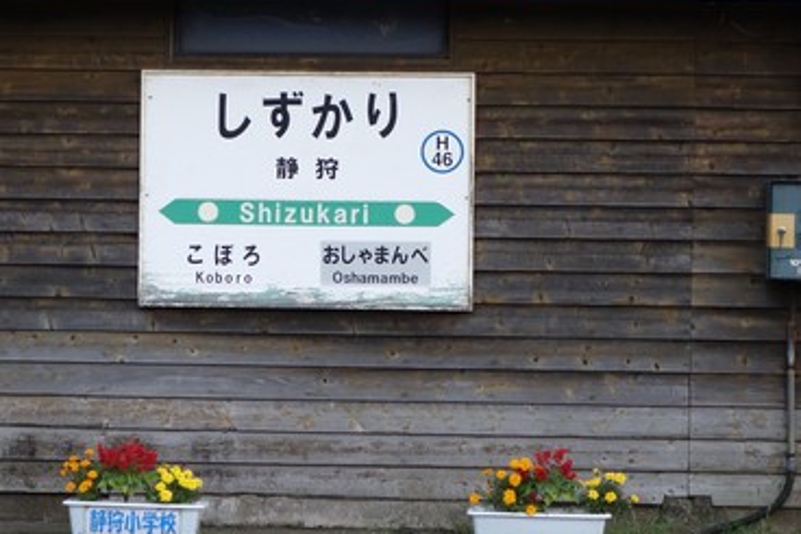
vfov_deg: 7.9
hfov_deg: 11.8
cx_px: 279
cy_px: 134
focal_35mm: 174
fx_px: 3870
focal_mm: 37.1
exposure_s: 1/60
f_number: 4.9
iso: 800
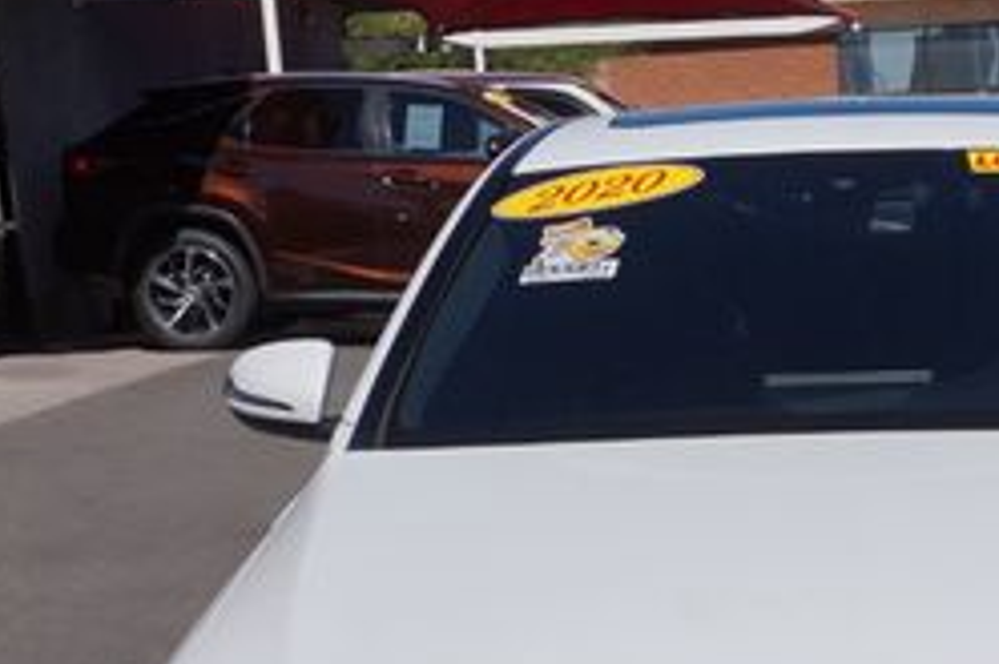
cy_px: 801
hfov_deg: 24.7
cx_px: 749
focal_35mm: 81
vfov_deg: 16.1
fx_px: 2254
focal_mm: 21
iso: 100
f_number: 11
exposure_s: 1/400
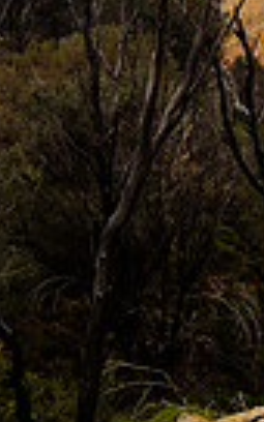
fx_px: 1807
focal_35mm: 157
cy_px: -169
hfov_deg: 8.0
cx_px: 497
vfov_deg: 12.8
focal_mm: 24
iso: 200
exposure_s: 1/240
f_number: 8
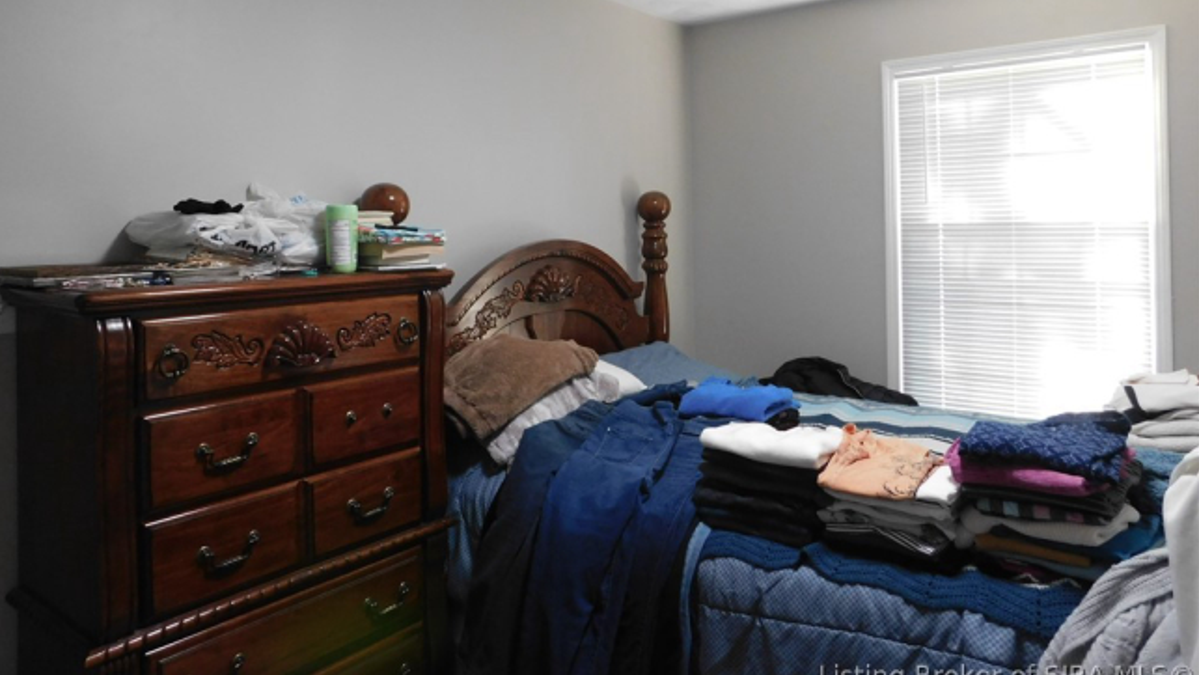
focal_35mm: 26
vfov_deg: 43.8
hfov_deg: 71.9
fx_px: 827
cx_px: 579
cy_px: 229
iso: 320
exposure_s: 1/30
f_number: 3
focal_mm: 4
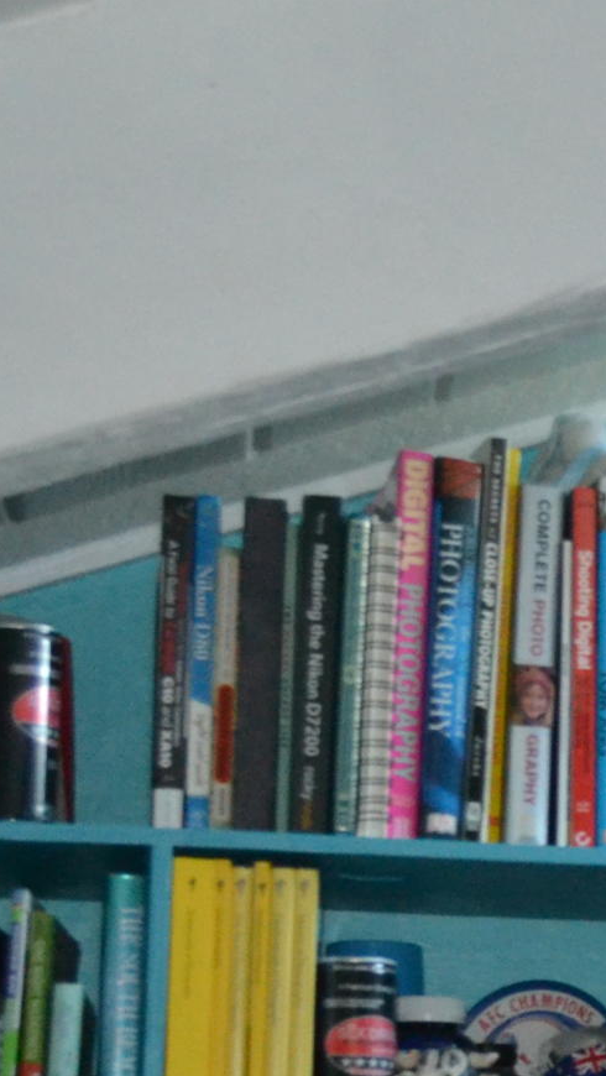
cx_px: 1258
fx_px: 3710
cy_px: 1018
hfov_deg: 8.8
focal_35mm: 130
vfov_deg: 16.2
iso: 1800
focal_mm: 24
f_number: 4
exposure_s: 1/60
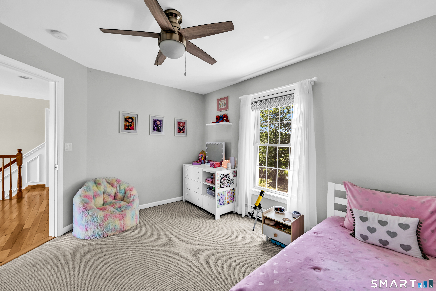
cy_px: 146
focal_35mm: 14
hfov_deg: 104.3
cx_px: 218
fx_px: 170
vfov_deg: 81.2
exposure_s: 1/250
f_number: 8
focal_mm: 14
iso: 250
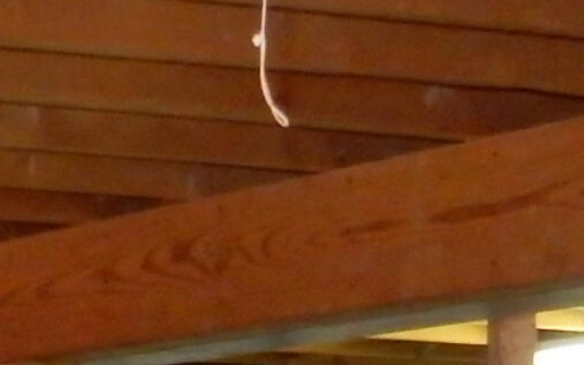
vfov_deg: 5.4
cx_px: -88
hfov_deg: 9.2
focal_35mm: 226
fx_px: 3597
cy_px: 1130
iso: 640
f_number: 4
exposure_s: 1/30
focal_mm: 6.4
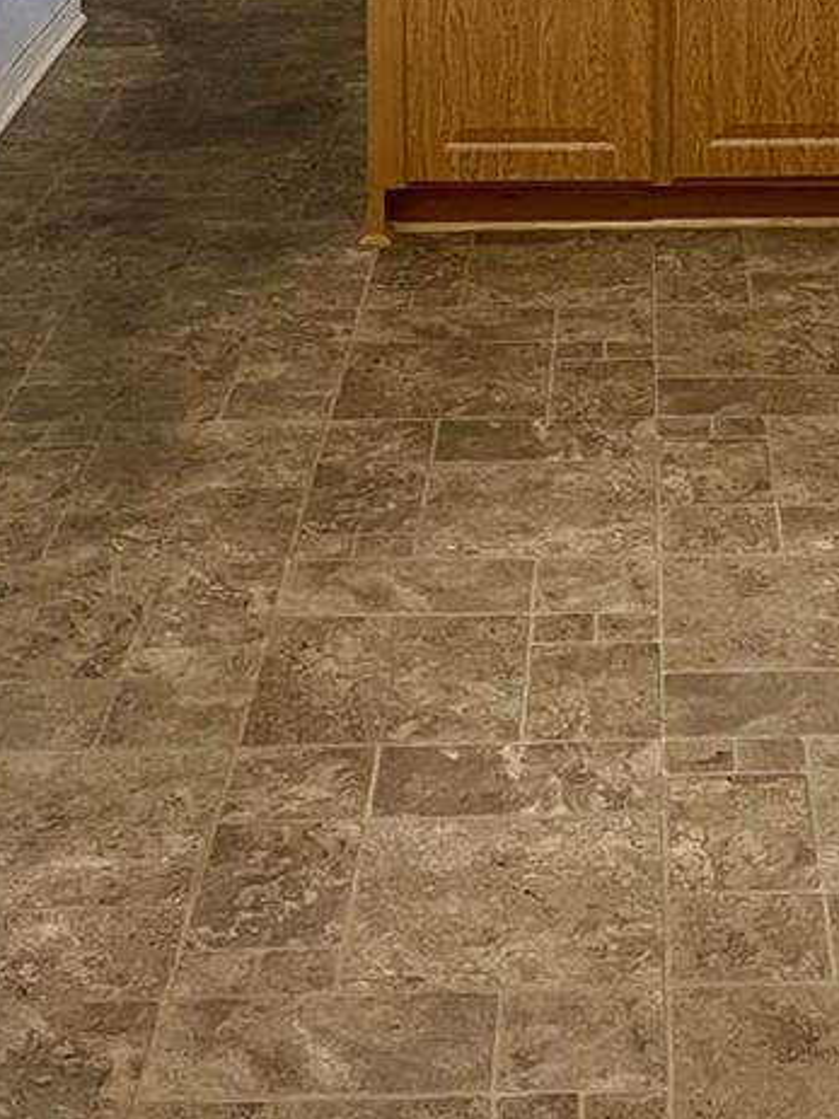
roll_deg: -0.7
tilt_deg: -9.3
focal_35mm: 83
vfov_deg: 21.7
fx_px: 2684
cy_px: -249
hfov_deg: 17.5
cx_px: 783
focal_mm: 5.1
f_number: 1.6
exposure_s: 1/60
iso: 200
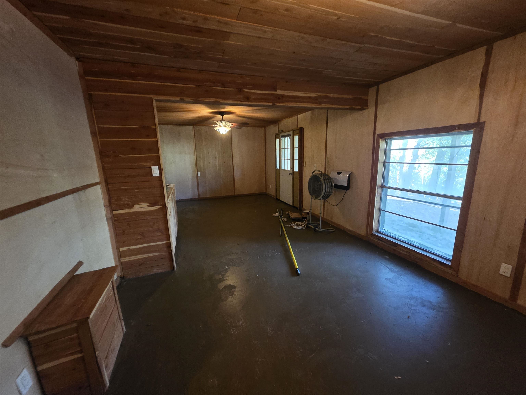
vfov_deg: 89.9
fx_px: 198
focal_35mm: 13
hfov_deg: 106.2
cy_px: 198
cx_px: 263
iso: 1000
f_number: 1.9
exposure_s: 1/40
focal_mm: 2.2
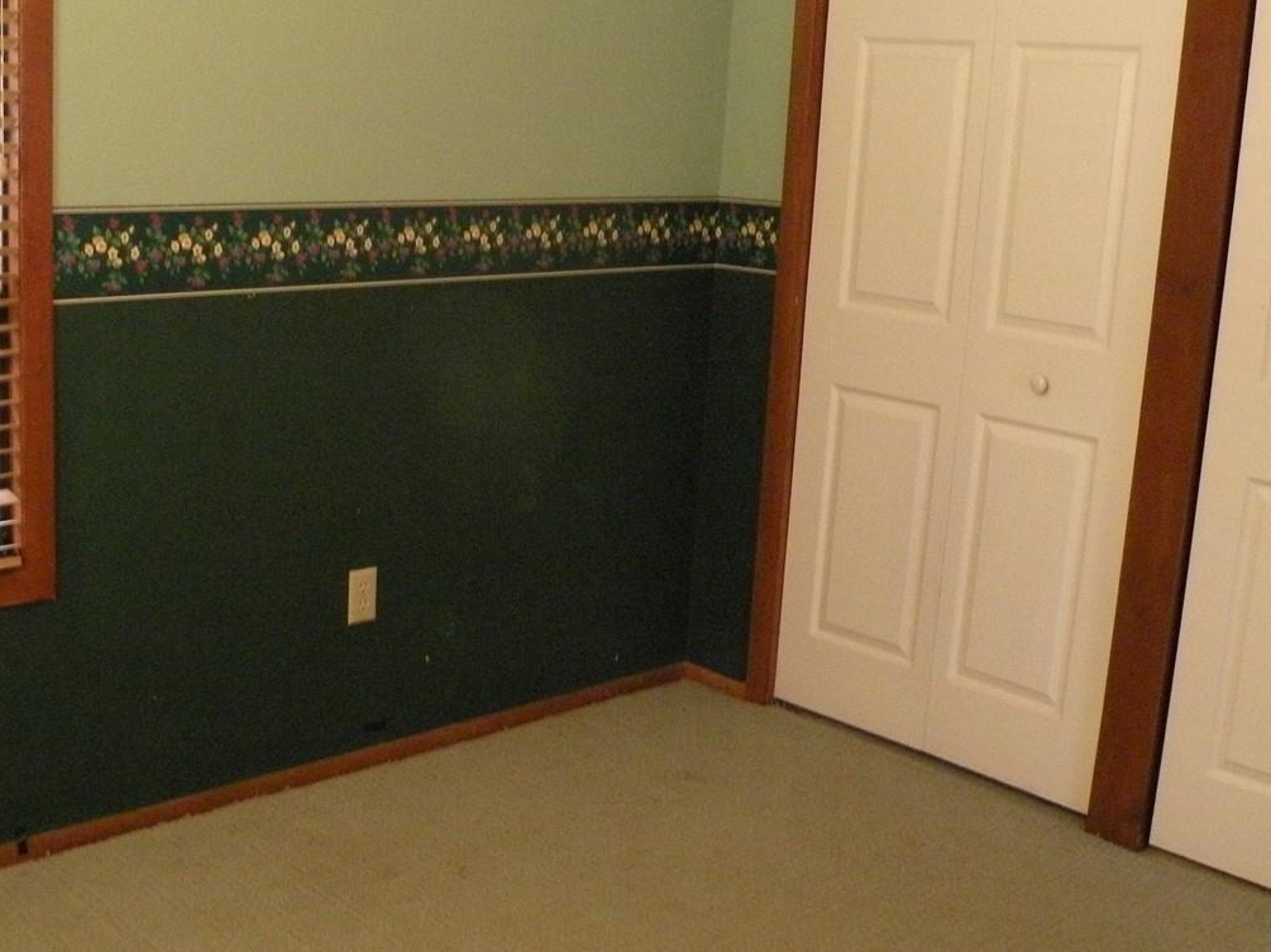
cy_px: 431
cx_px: 583
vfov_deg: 33.6
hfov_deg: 43.8
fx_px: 1578
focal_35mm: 43
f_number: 2.8
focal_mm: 4.7
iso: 400
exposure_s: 1/10.8
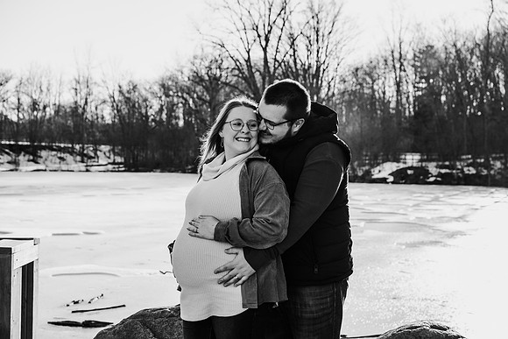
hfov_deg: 34.5
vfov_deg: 23.4
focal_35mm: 58
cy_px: 170
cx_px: 254
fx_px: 819
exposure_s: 1/500
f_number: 5.6
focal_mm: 58
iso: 320
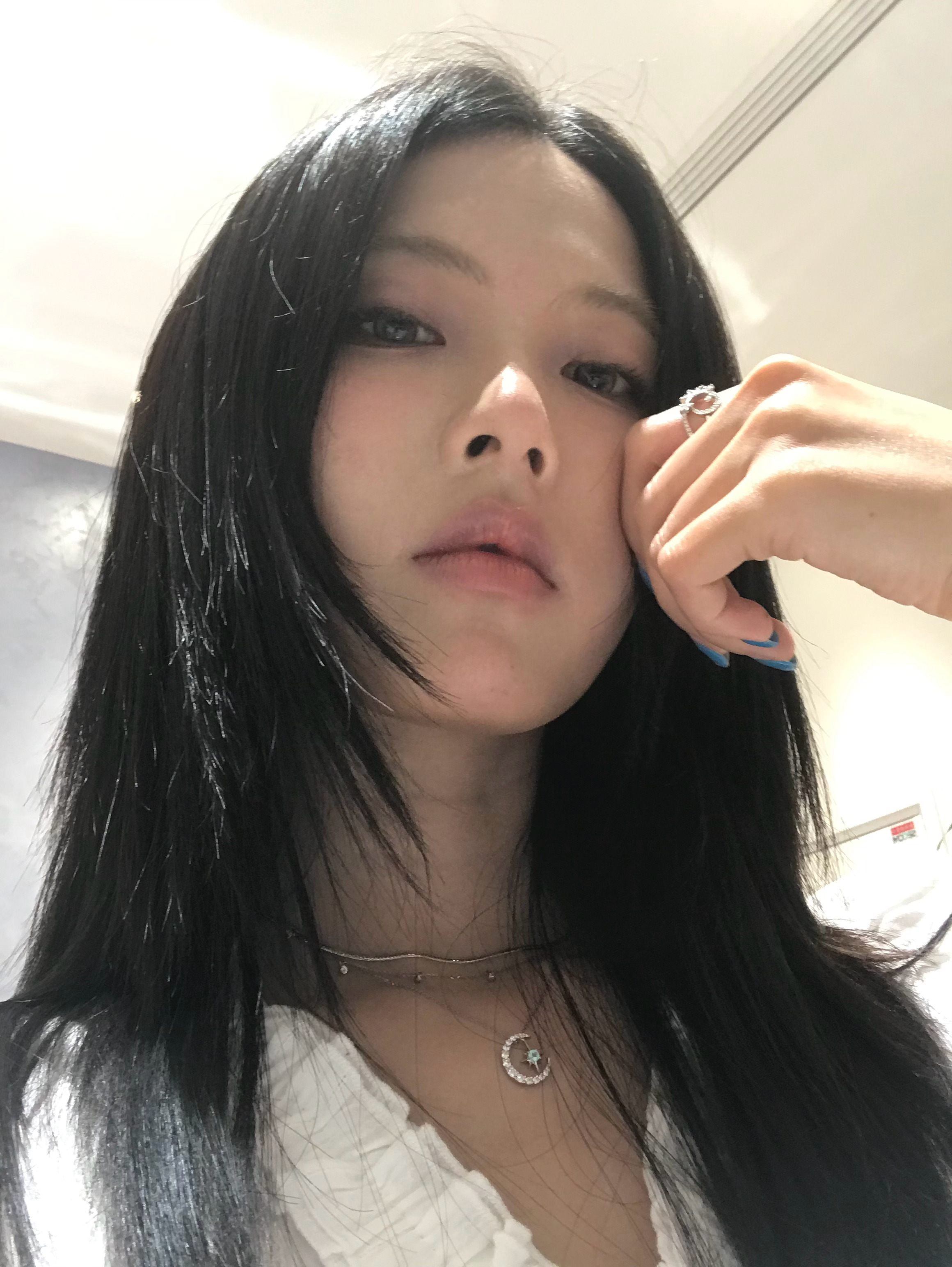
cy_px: 634
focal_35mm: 32
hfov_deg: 44.2
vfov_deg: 56.8
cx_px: 476
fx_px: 1172
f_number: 2.2
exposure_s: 1/33
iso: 40
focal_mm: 2.87
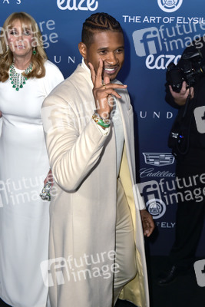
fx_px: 410
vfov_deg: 41.1
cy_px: 154
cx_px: 102
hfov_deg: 28.1
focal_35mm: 48
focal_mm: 48
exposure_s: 1/320
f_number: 5.6
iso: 250
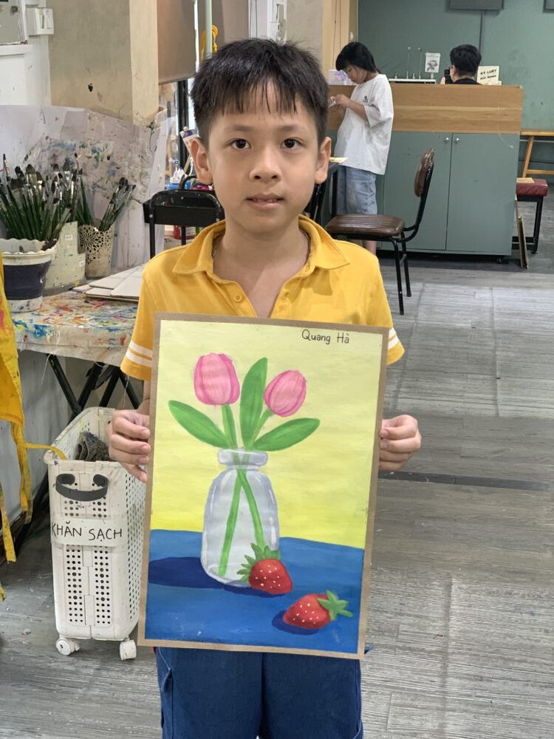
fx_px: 1110
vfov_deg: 36.8
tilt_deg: -17.7
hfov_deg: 28.0
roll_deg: -1.1
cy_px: 370
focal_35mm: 52
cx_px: 277
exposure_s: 1/67
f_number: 2.4
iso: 125
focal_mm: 6
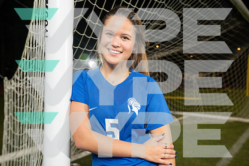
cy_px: 83
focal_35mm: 38
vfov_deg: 35.1
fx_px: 263
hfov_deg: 50.7
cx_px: 124
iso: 640
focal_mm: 38
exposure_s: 1/125
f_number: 4
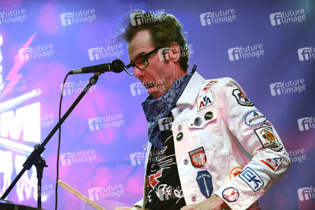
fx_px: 612
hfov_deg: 28.9
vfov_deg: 19.4
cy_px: 105
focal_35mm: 70
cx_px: 158
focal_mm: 70
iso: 2000
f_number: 2.8
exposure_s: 1/160
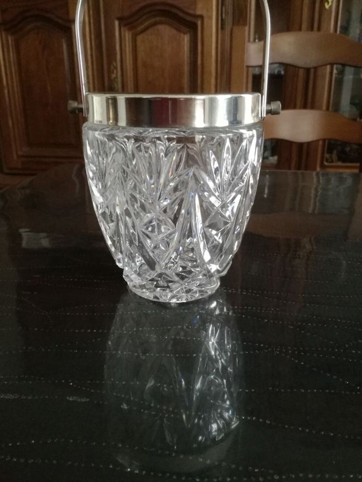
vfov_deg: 65.3
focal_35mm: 27
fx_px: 376
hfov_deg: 51.4
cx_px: 181
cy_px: 241
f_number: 2
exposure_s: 1/25
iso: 500
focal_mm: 3.79
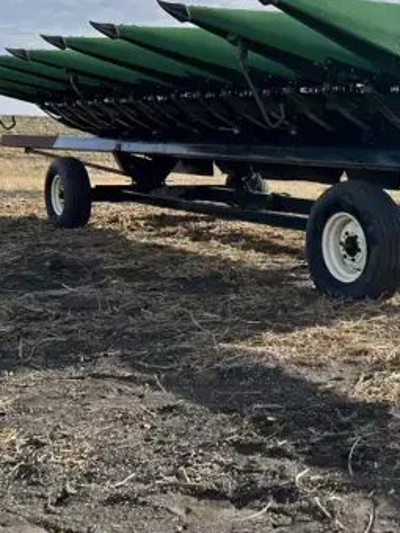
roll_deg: -1.6
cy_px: 232
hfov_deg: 26.7
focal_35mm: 49
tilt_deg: -6.5
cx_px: 467
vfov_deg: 38.8
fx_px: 755
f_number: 1.5
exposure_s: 1/2841
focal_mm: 5.7
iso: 50
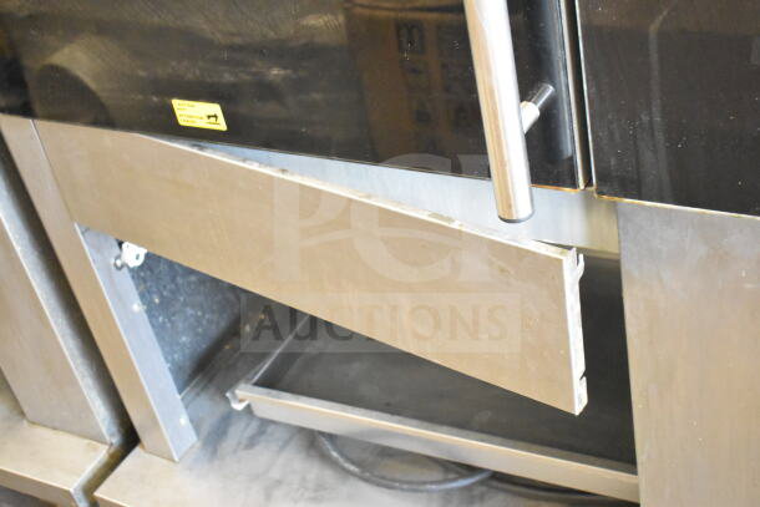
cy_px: 254
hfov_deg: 38.9
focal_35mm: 51
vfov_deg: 26.5
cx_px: 380
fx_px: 1077
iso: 10000
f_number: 4.5
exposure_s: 1/50
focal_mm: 34
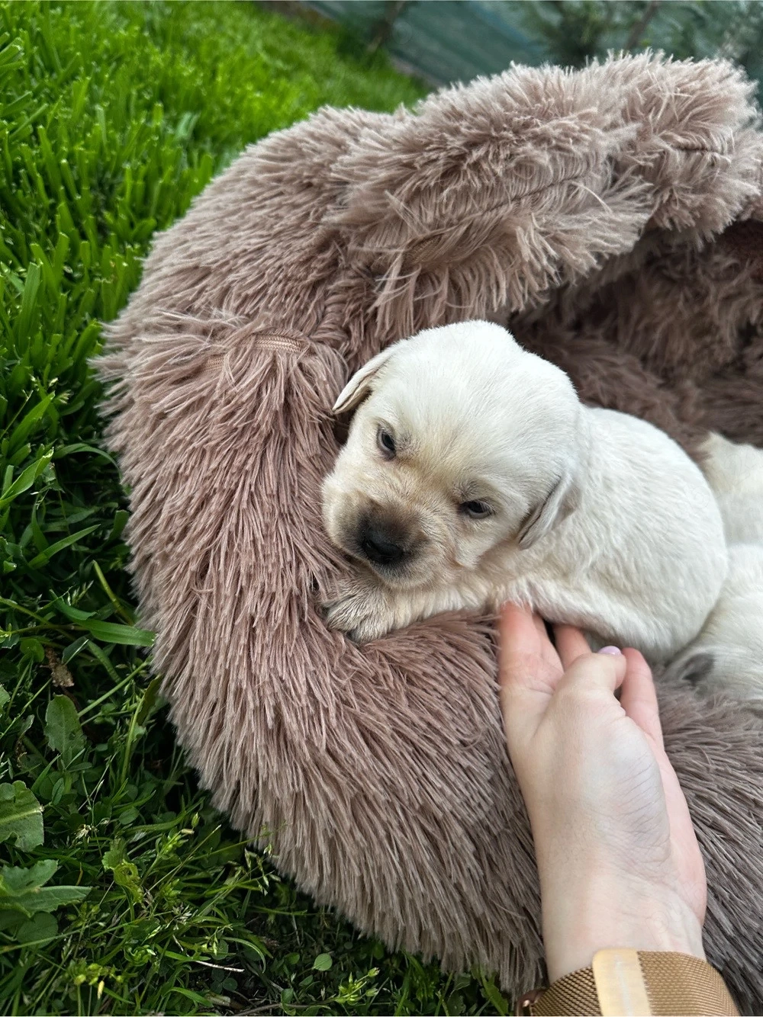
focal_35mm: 24
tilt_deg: -35.4
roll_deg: -32.8
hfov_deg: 56.8
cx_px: 382
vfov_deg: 71.6
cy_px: 508
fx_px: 706
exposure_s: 1/88
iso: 250
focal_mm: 6.86
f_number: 1.78
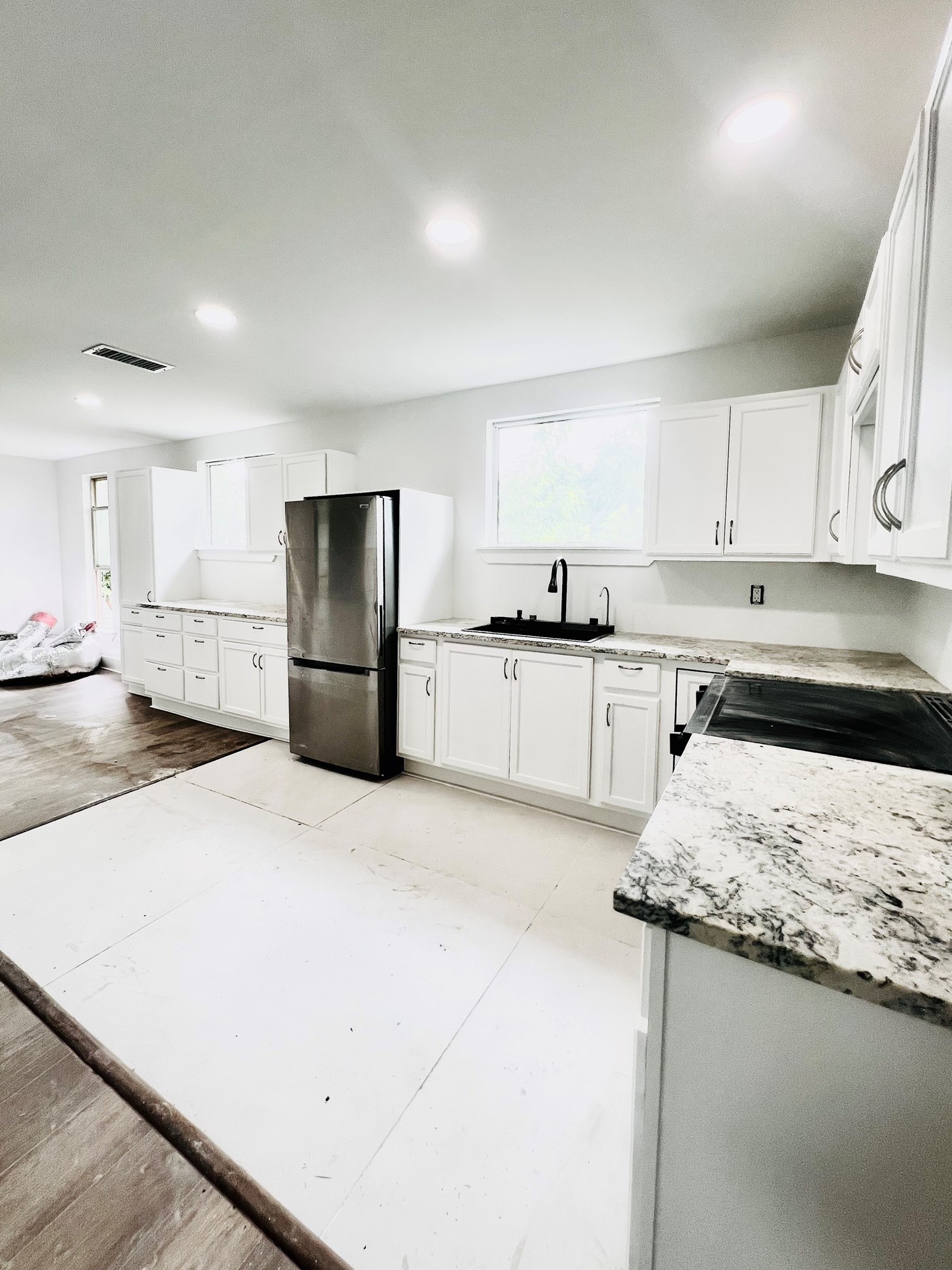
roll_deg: -0.4
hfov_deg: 85.5
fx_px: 513
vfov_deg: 101.9
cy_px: 594
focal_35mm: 14
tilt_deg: -3.3
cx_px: 443
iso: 50
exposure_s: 1/120
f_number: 1.8
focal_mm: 1.57
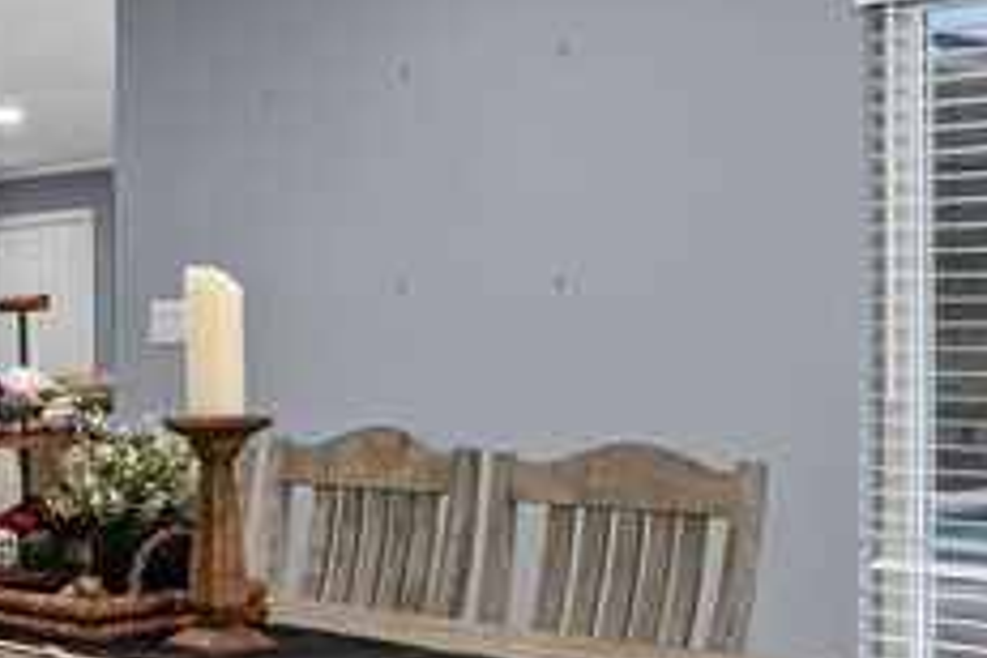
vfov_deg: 17.0
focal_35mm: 80
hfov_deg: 25.2
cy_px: 406
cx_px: 308
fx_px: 2193
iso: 250
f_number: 9
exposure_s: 1/2
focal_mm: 17
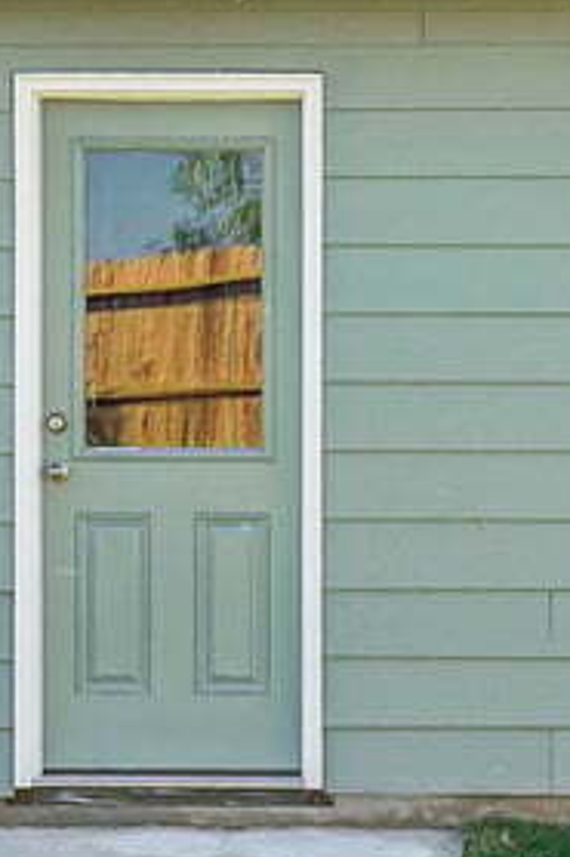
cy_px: 358
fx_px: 3186
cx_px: 487
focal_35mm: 134
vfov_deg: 15.3
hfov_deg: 10.2
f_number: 8
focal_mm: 31
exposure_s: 1/160
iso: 200
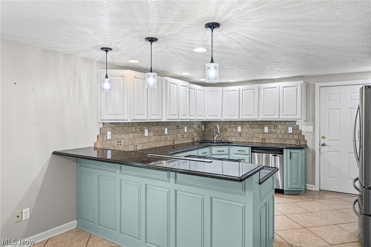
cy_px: 124
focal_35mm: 24
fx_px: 247
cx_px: 186
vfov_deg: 53.1
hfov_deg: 73.8
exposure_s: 1/2
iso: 250
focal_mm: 24
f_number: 9
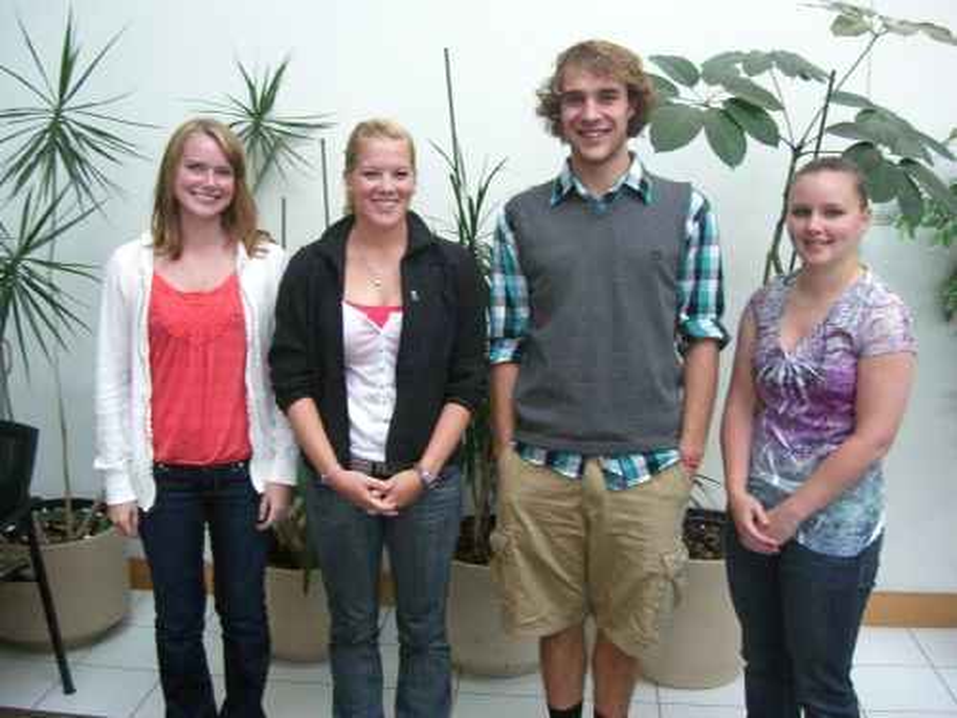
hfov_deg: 49.0
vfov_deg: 37.7
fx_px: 1051
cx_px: 478
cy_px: 359
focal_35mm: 38
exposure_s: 1/80
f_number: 2.8
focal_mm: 7.9
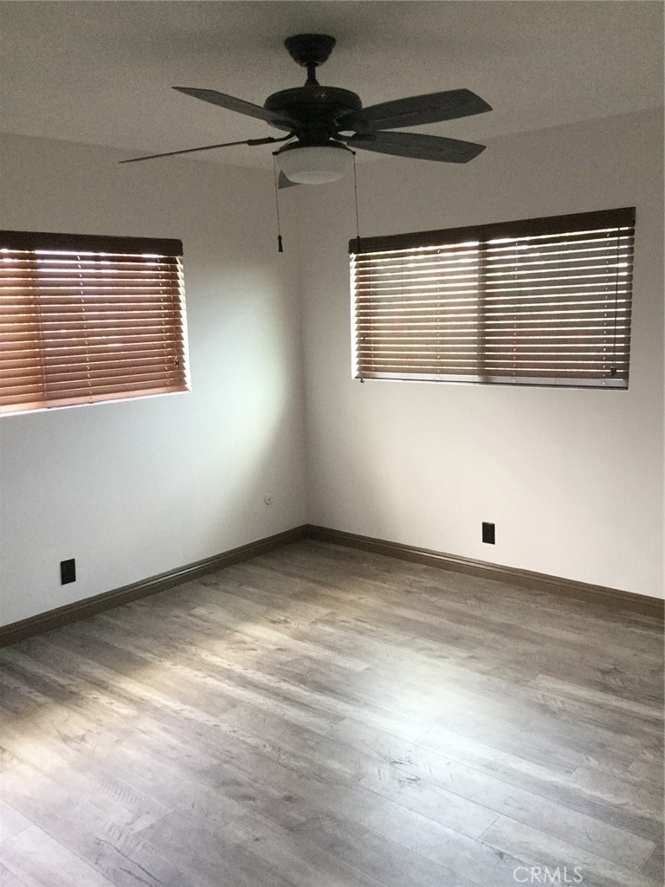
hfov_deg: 45.4
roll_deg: +2.1
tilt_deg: -10.4
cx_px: 332
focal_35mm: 31
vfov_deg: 58.4
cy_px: 444
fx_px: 794
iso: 40
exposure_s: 1/30
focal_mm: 3.3
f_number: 2.4
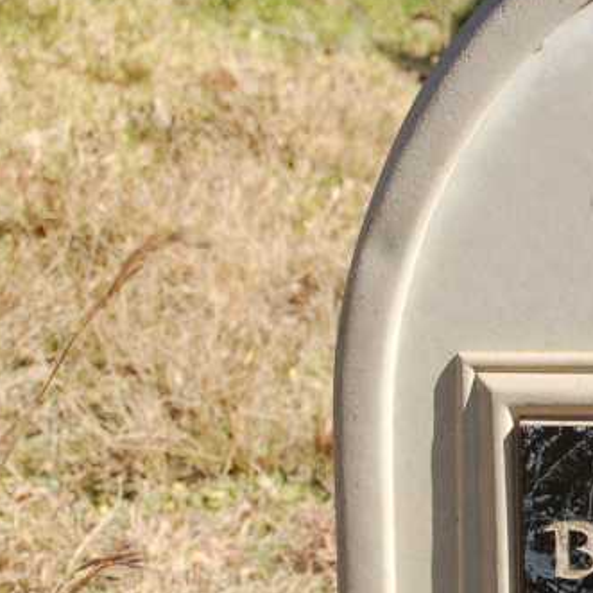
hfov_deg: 7.1
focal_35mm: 240
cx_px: 960
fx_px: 4652
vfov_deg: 7.3
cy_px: 461
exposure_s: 1/320
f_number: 6.3
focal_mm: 52
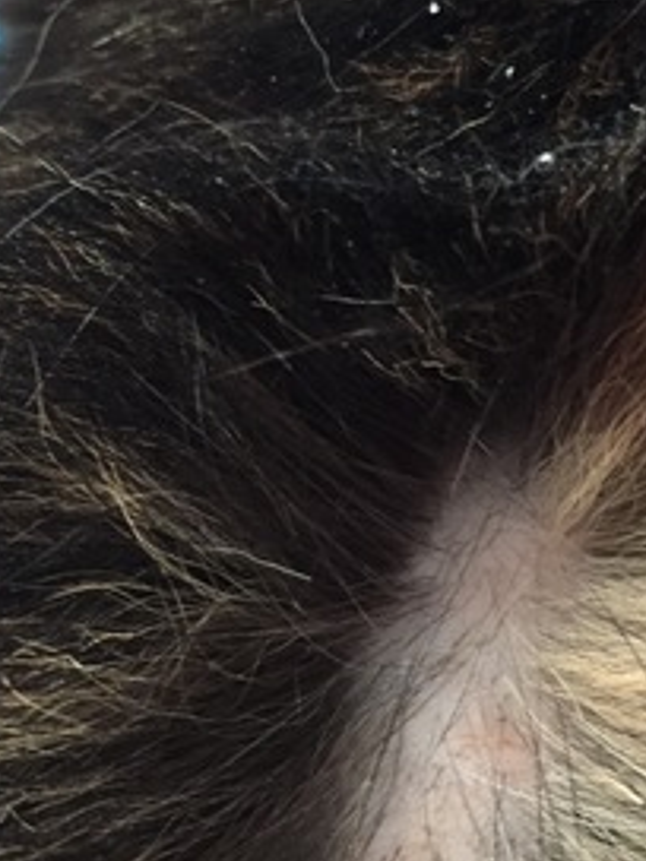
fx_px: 1592
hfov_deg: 22.8
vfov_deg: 30.2
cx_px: 466
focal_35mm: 64
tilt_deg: -62.7
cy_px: 519
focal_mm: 4.15
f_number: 2.2
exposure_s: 1/17
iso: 320
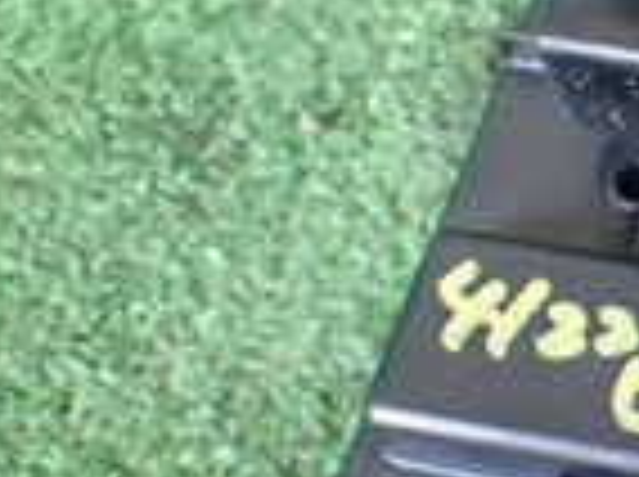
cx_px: 1148
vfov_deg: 11.6
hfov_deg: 13.9
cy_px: 284
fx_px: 2340
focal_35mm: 127
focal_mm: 5.4
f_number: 2.3
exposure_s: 1/60
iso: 800
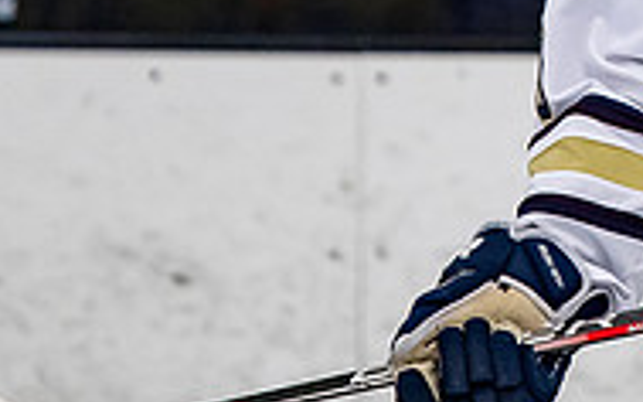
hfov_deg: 1.8
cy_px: -326
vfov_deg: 1.1
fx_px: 20812
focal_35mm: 1188
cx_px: 796
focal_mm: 200
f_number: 3.2
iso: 800
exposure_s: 1/800
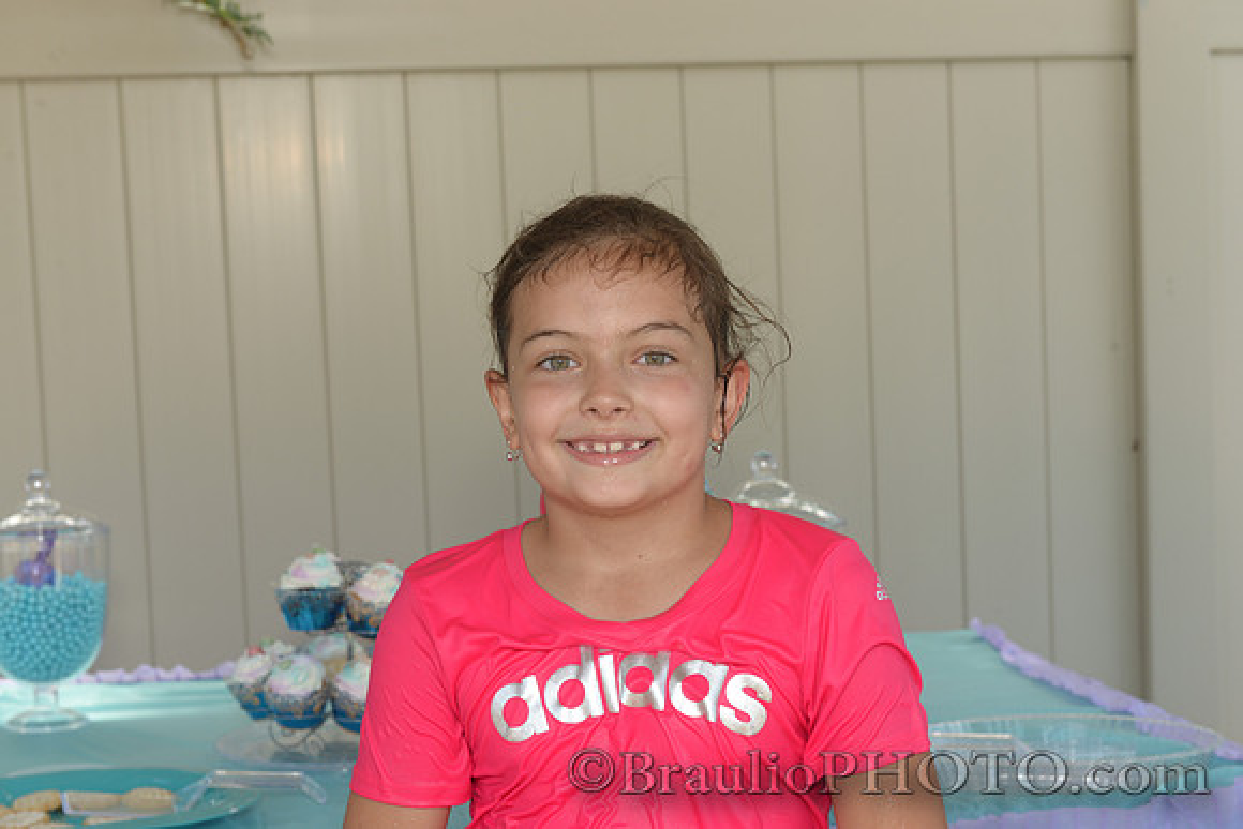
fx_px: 2417
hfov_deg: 28.8
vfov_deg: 19.5
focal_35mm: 70
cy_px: 414
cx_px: 622
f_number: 9
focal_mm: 70
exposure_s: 1/160
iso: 360
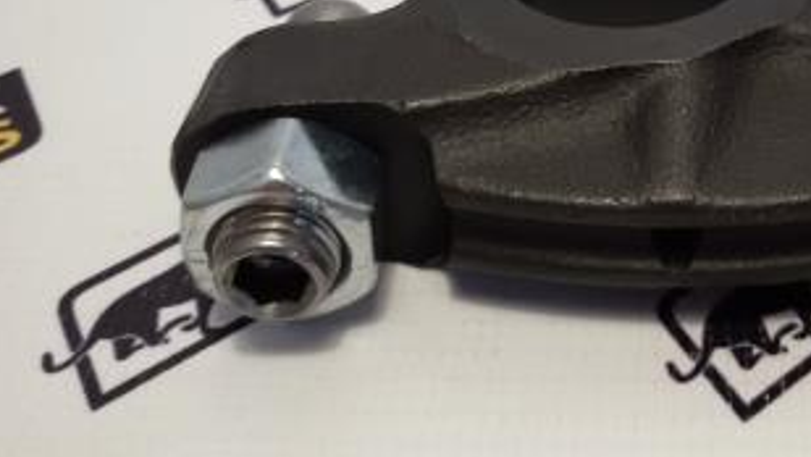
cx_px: 688
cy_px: 85
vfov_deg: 20.2
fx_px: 1269
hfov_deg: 34.0
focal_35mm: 59
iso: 50
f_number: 2.4
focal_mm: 2.93
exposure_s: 1/33
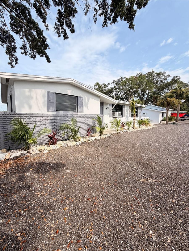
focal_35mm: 14
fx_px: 102
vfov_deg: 102.1
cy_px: 126
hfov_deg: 85.7
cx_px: 94
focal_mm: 2.22
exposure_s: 1/625
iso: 40
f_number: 2.2
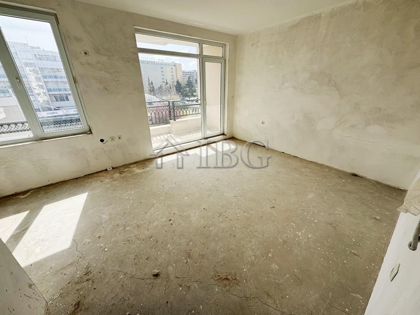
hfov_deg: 102.1
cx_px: 210
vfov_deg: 85.7
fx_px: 170
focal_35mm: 14
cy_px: 158
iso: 40
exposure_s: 1/749
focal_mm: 2.22
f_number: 2.2
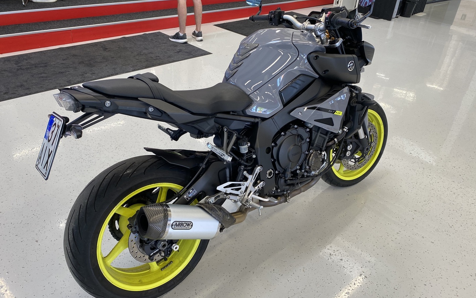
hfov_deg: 66.5
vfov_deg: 44.5
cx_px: 236
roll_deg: -4.9
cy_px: 156
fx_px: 363
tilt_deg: -32.2
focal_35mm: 28
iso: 125
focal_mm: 4.25
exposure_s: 1/100
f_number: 1.8
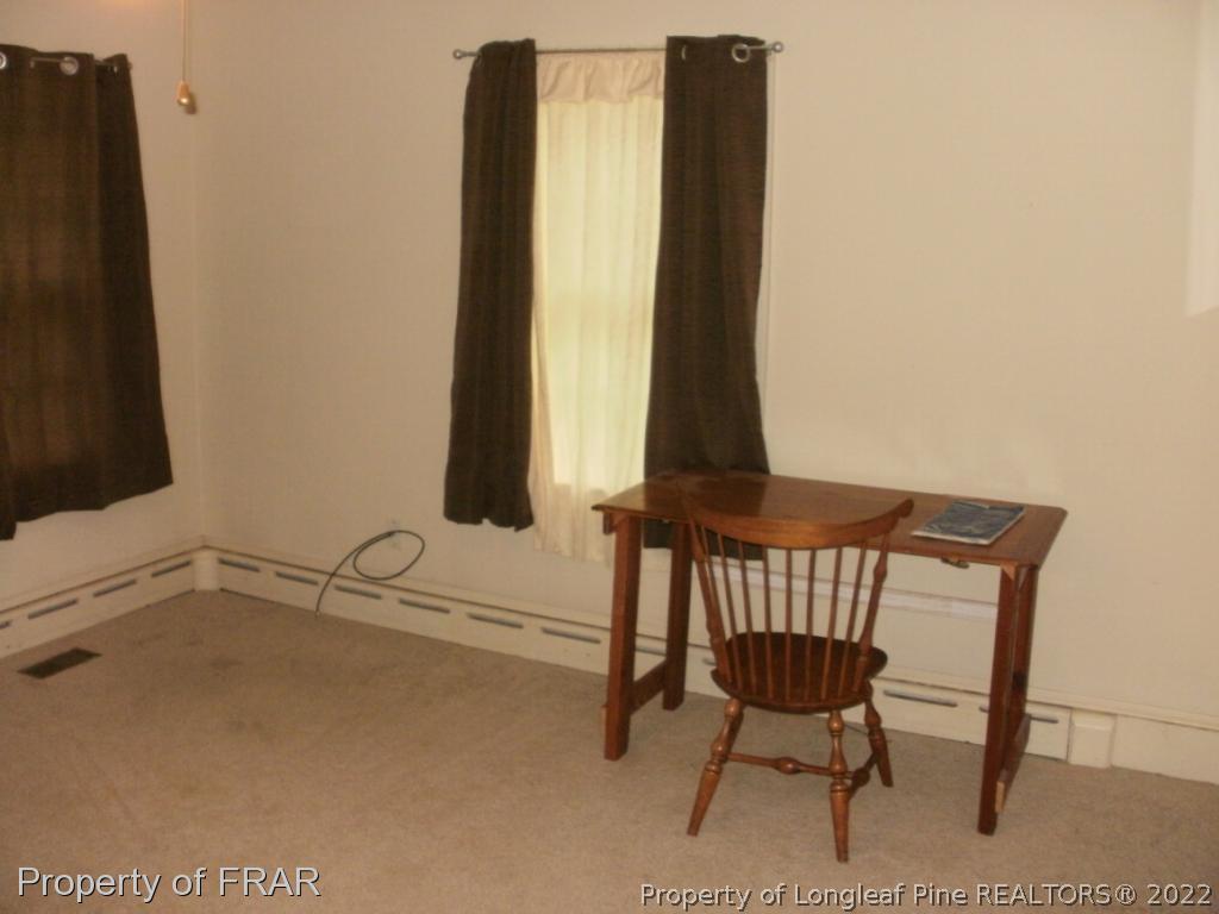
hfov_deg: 51.4
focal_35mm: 36
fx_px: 1268
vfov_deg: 39.7
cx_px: 610
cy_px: 457
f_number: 3.5
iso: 250
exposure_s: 1/30
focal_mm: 6.3
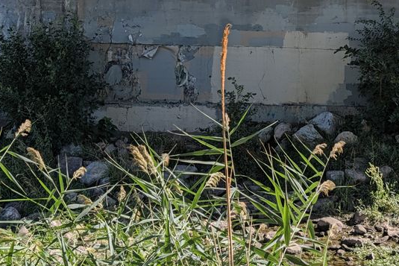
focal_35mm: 56
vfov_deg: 23.7
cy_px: 37
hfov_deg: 33.9
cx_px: 354
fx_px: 621
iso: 22
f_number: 1.68
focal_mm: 6.9
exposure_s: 1/1203
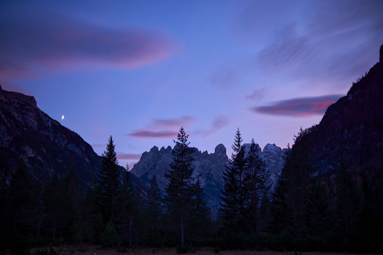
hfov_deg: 54.4
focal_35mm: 35
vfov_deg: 37.9
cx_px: 192
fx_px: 372
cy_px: 128
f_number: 1.4
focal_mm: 23
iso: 250
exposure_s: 1/160
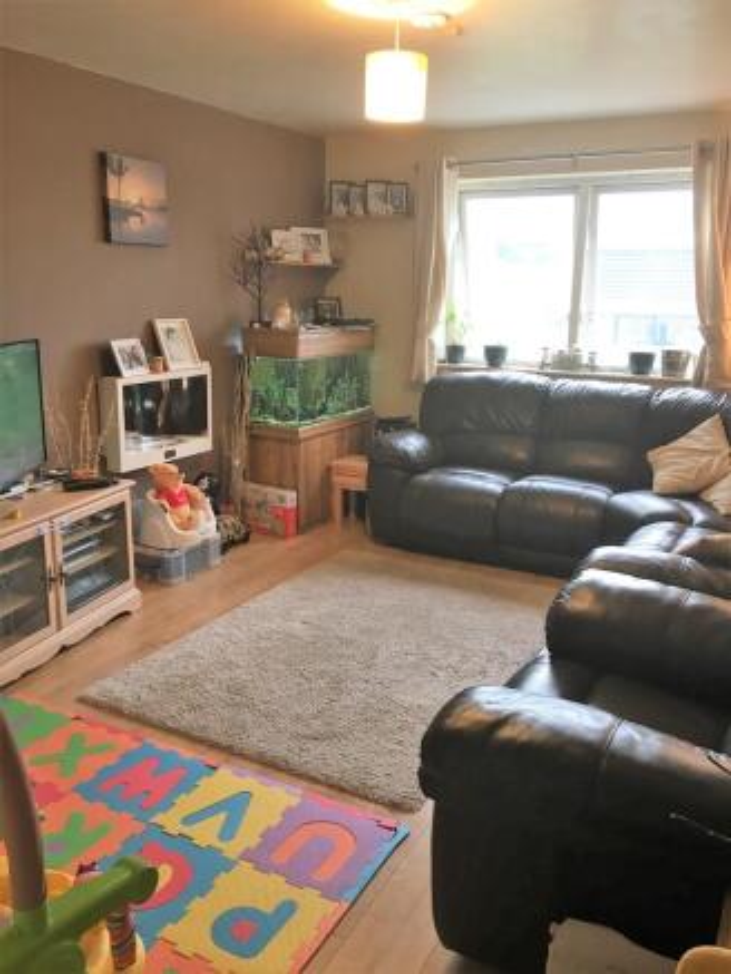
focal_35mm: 29
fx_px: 816
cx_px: 366
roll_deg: -0.6
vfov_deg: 61.6
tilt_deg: -13.2
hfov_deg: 48.2
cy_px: 487
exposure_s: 1/33
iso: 100
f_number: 2.2
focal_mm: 4.15
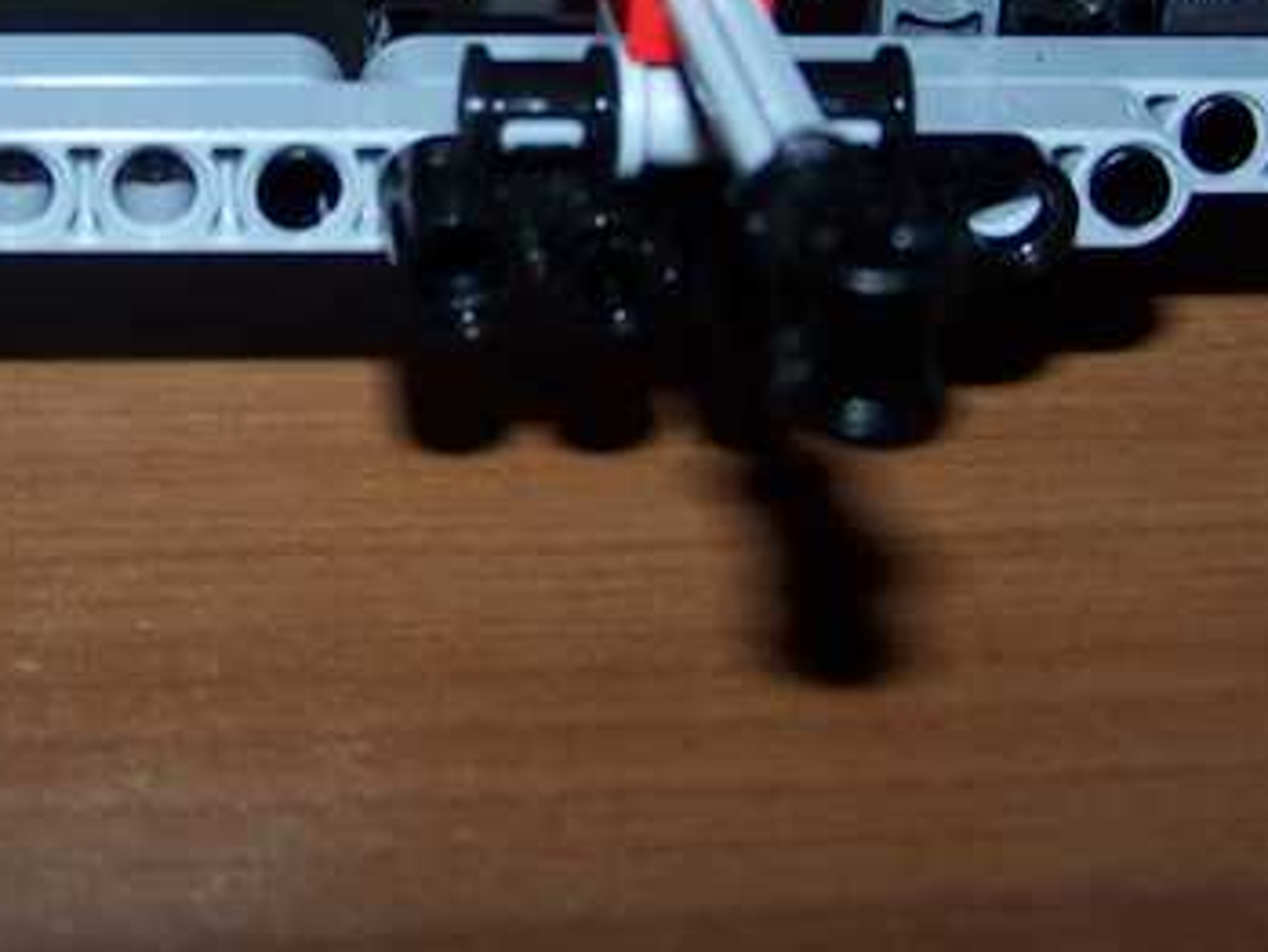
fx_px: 3188
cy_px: 76
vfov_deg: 16.7
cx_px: 421
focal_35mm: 87
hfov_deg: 22.4
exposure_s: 1/60
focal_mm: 6.3
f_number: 2.8
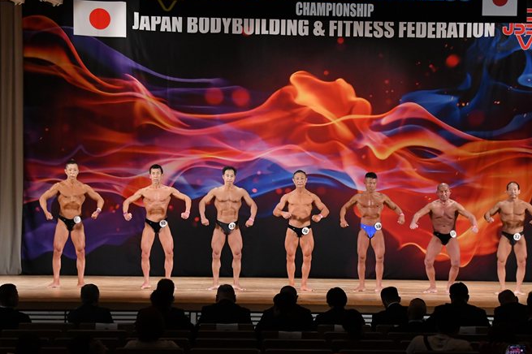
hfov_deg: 21.0
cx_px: 288
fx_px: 1433
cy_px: 204
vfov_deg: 14.1
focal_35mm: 97
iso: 3200
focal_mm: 55
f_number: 5.6
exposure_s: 1/400
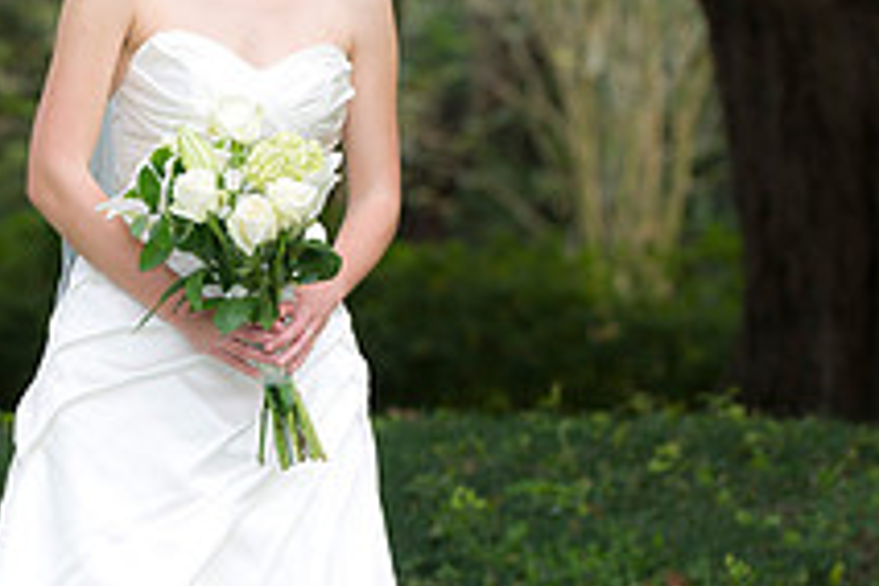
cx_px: 165
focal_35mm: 299
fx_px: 7300
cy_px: 326
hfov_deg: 6.9
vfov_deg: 4.6
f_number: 3.2
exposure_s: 1/250
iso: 400
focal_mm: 110
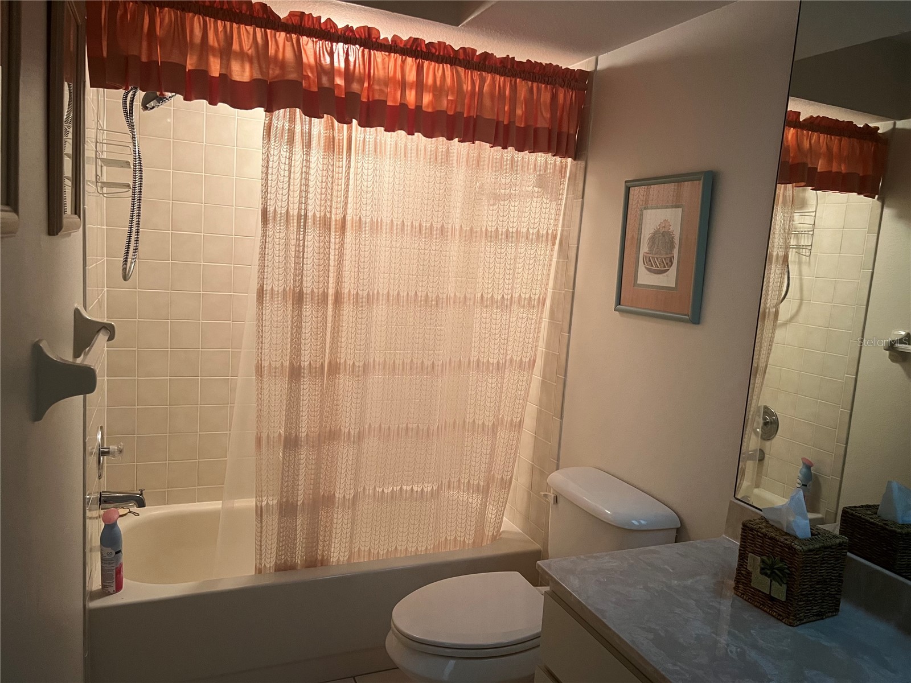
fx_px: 684
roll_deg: -3.4
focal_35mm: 26
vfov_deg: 53.1
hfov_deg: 67.3
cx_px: 456
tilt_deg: -7.2
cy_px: 342
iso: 320
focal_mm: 5.7
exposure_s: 1/60
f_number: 1.5
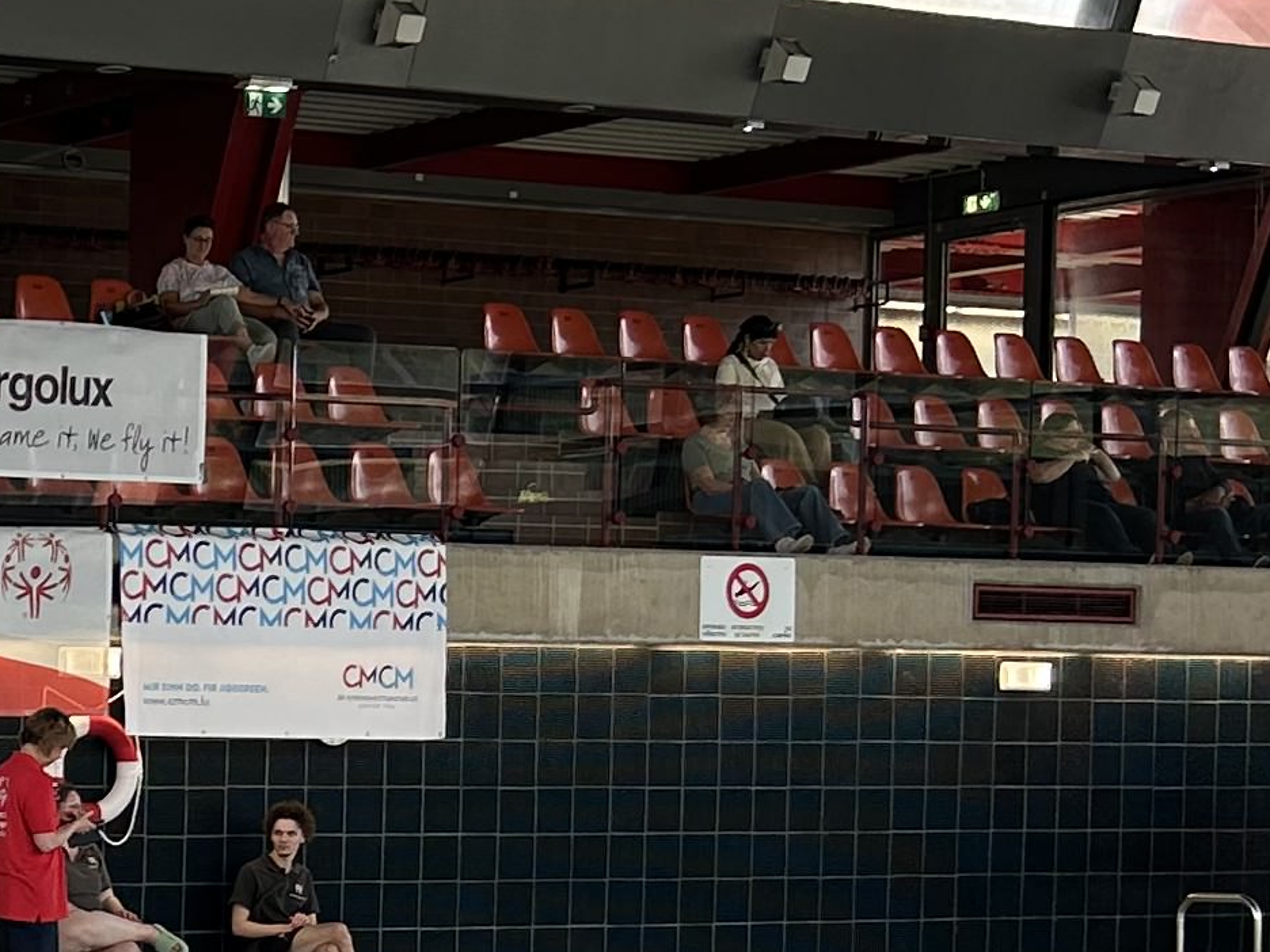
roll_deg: +0.1
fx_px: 4109
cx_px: -539
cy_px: 932
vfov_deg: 13.1
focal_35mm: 112
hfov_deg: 16.3
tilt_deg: -2.5
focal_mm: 5.7
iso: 50
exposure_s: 1/255
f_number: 1.5
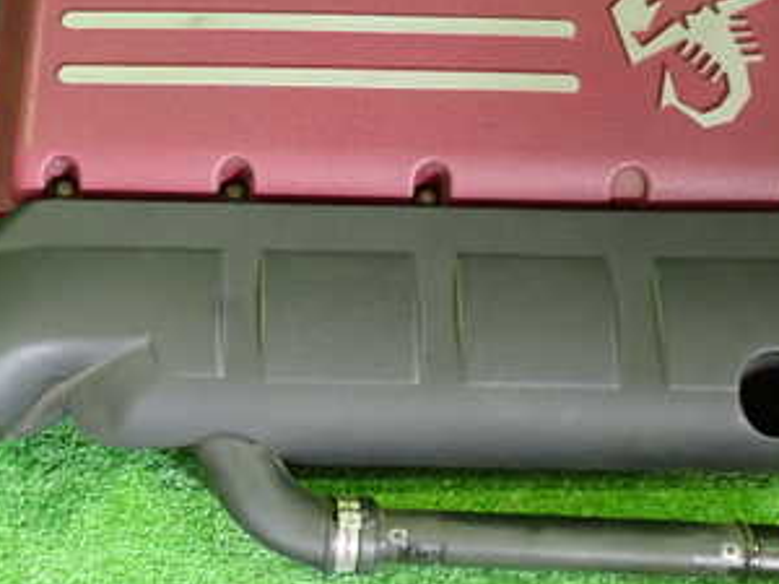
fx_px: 1350
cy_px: 158
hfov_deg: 31.7
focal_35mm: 60
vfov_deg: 24.2
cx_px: 218
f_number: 2.3
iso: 800
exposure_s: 1/30
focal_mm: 5.4
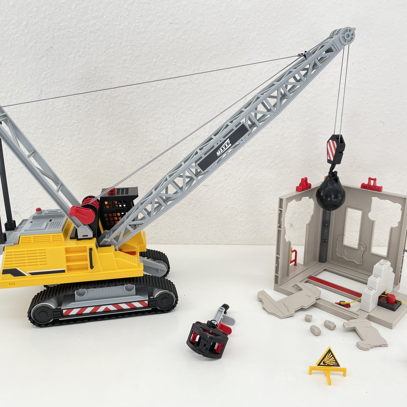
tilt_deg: -17.2
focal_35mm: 31
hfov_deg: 52.4
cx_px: 226
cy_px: 205
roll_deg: -1.1
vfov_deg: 52.5
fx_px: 412
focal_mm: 4.2
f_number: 1.6
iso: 40
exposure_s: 1/100
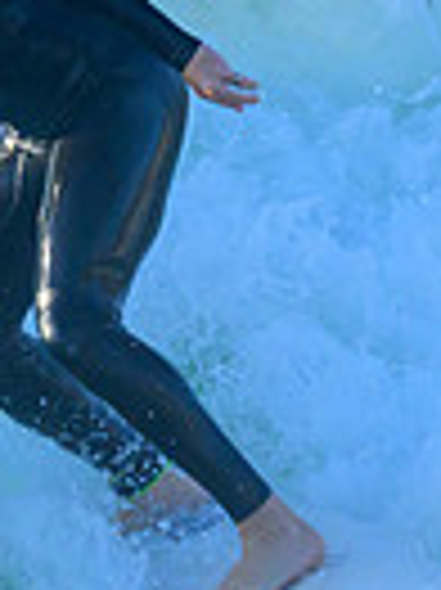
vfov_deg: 0.4
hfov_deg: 0.3
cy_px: 62
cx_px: -92
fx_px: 78622
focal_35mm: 4621
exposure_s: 1/2000
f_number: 6.3
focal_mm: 800
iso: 900
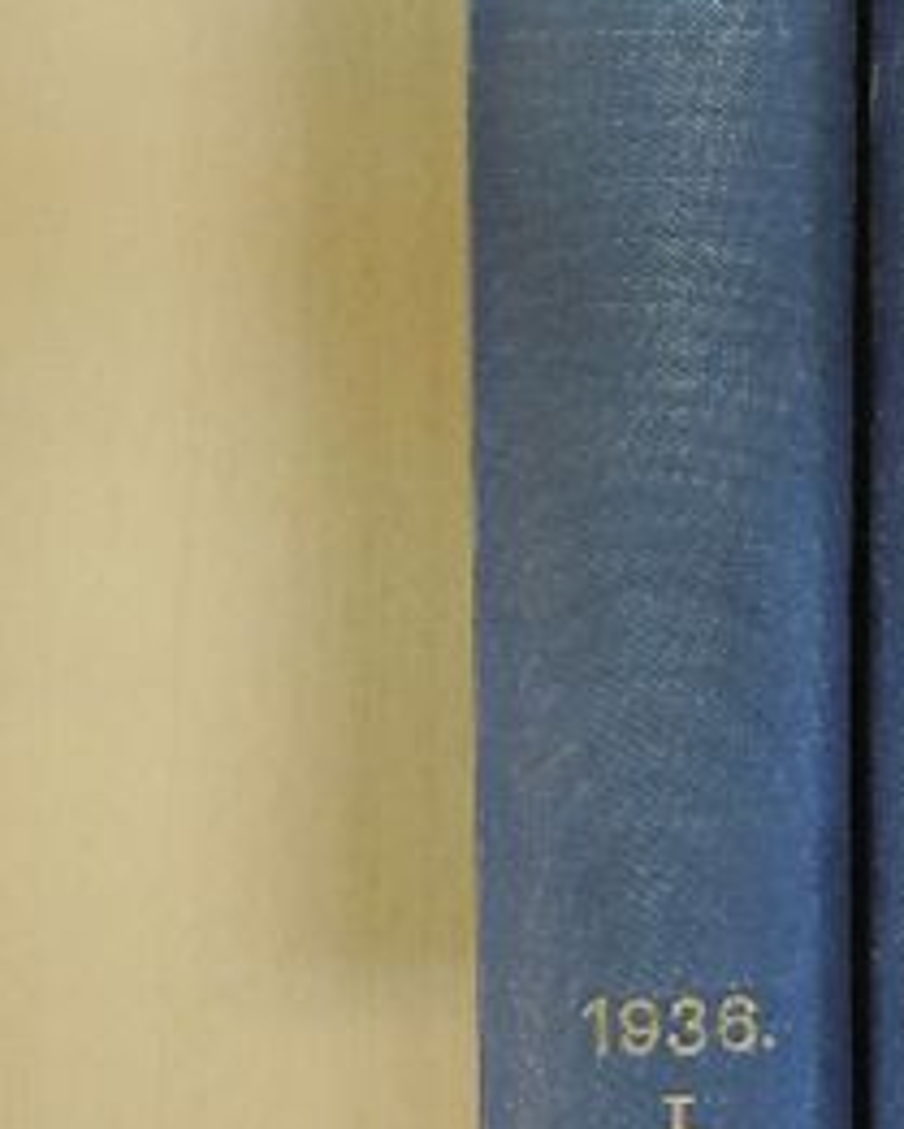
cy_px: 65
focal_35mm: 79
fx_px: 2641
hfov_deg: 19.2
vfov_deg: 23.4
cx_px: 727
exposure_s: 1/13
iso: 500
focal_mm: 5.8
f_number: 4.5
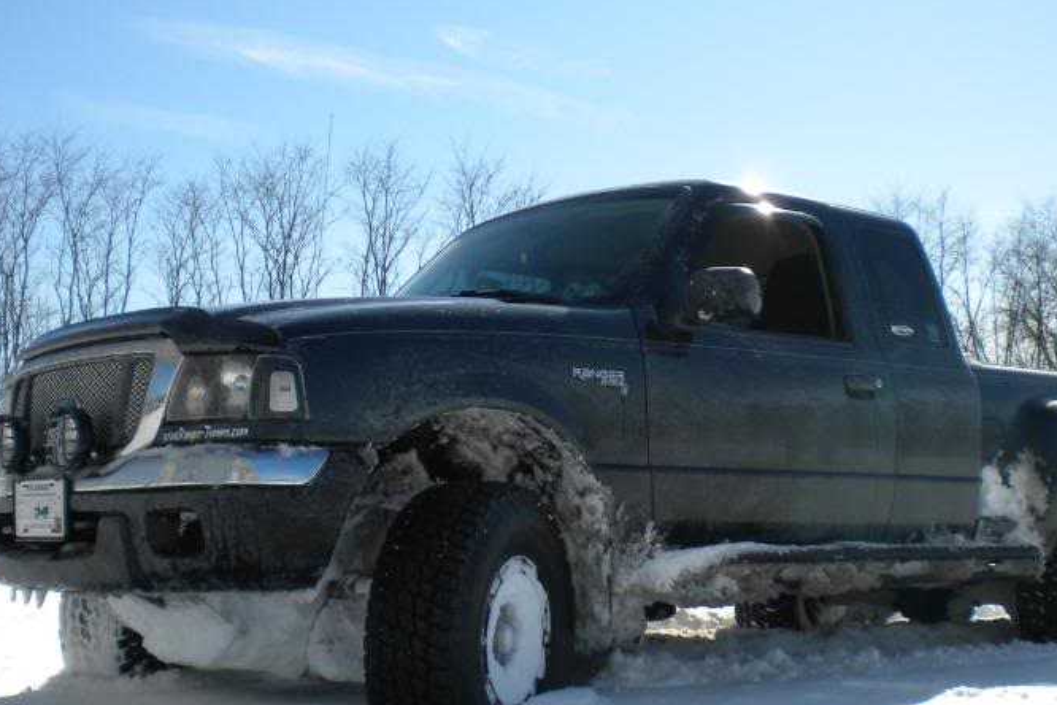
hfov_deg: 35.6
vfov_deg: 24.0
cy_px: 502
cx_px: 563
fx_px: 1644
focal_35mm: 56
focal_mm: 6.3
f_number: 4.6
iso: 80
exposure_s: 1/1000
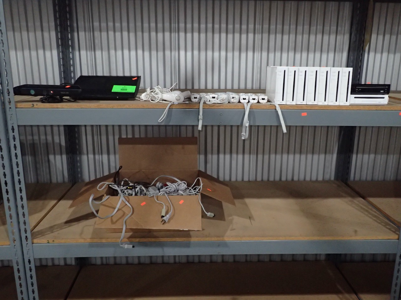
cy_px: 150
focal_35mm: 30
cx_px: 200
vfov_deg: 46.8
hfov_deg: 60.0
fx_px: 348
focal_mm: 5.5
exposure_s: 1/25
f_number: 2.3
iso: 800
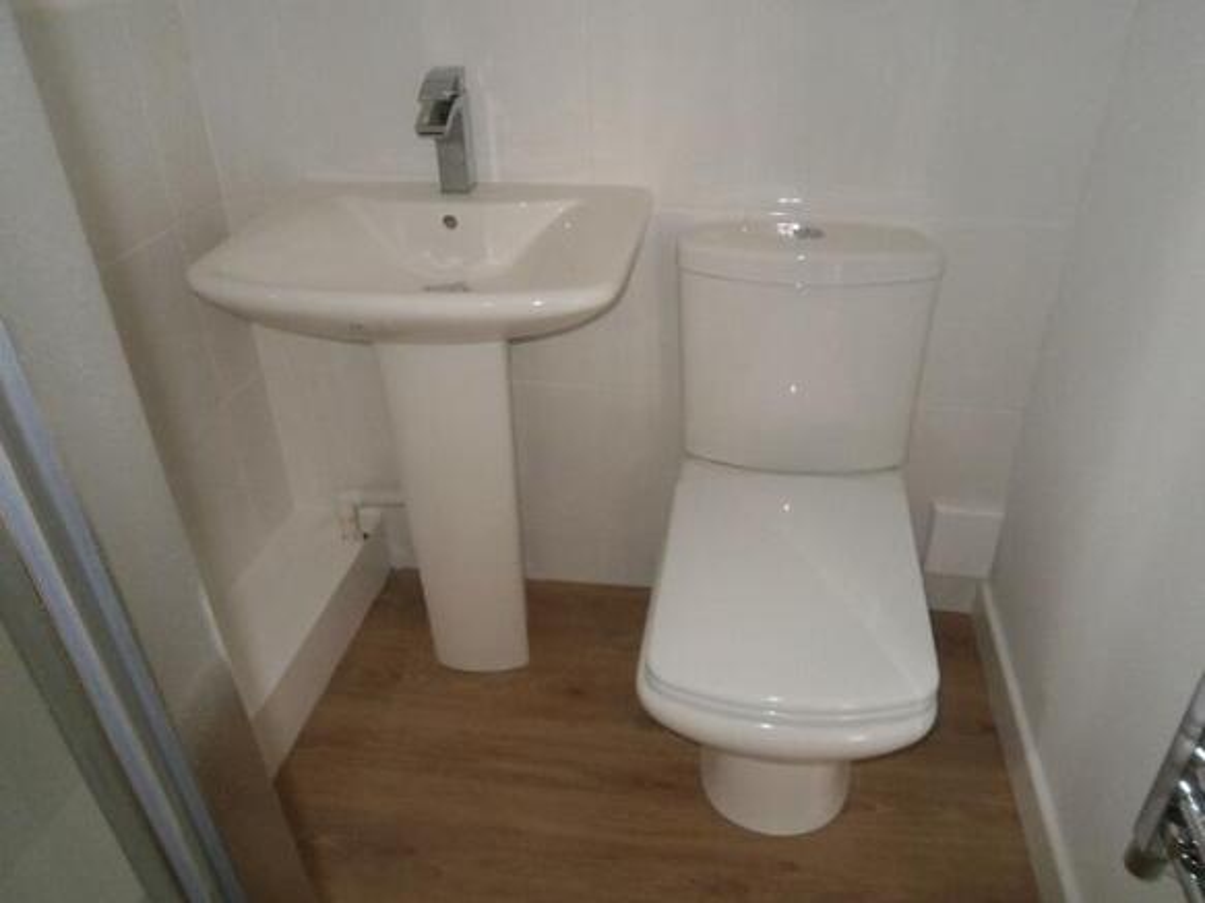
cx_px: 602
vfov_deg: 53.0
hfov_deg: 67.3
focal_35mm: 26
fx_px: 905
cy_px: 452
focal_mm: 4.7
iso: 200
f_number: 2.8
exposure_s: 1/30
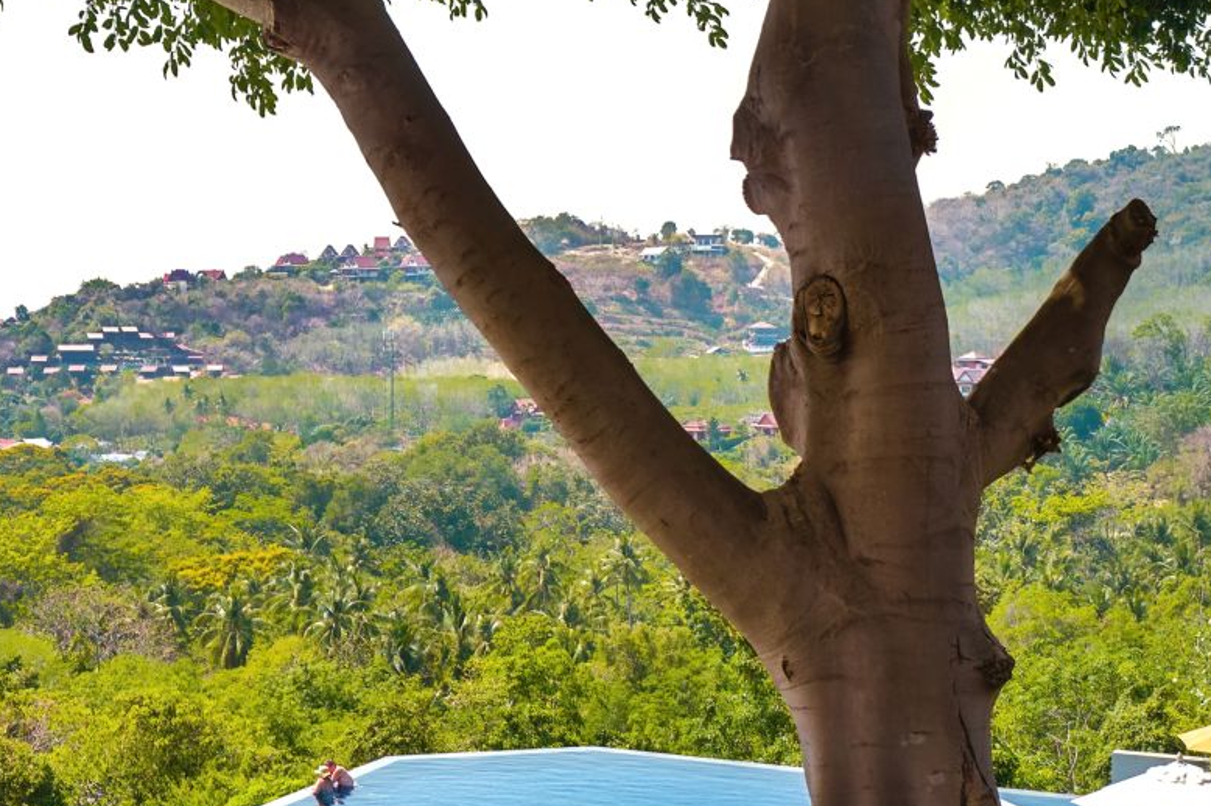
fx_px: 2421
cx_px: 76
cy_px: 323
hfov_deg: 26.9
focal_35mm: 72
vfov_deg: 18.9
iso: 400
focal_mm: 28
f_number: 5
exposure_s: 1/2000
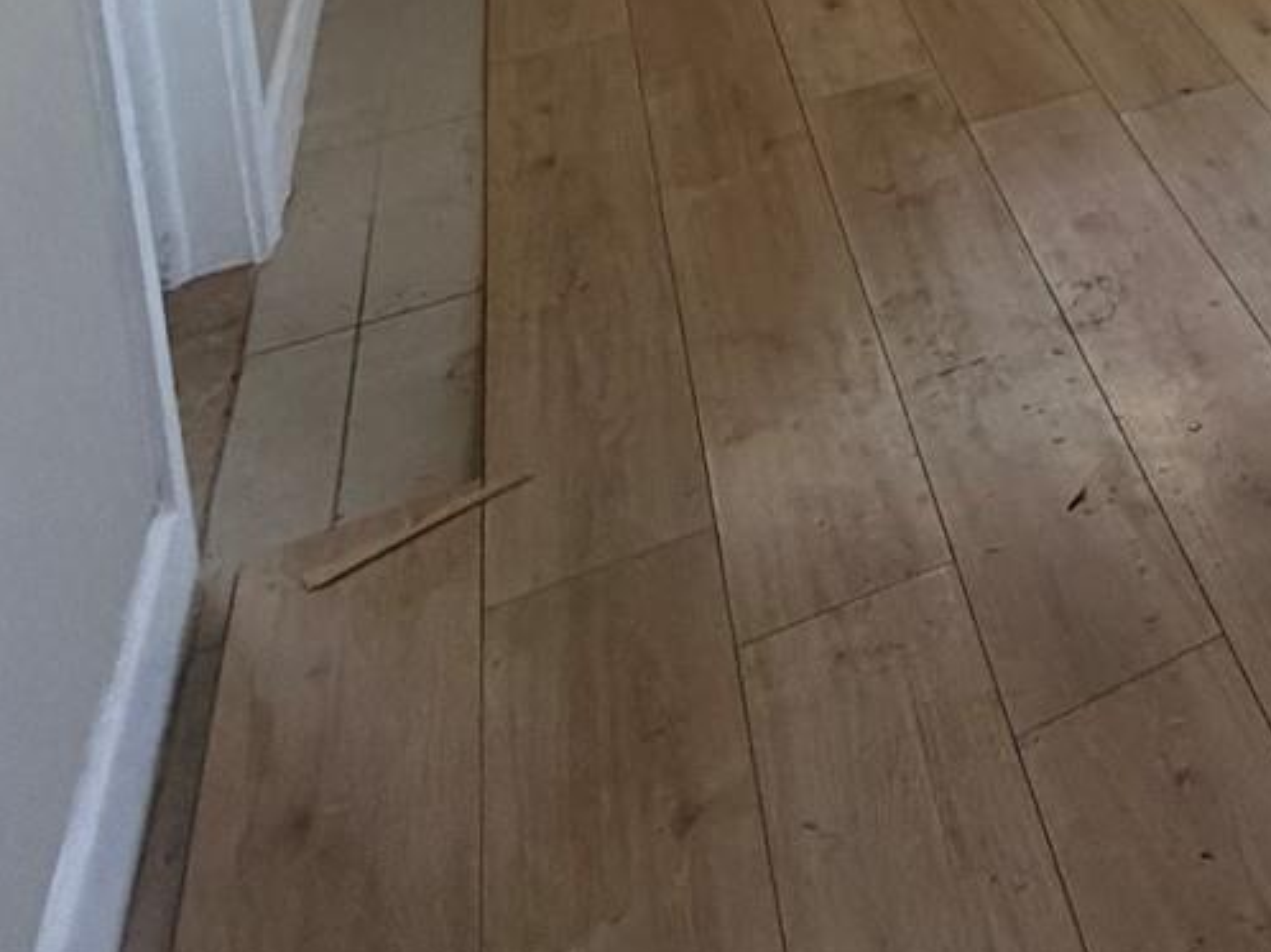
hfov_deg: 31.4
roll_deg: -1.9
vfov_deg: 24.2
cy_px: -523
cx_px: 1692
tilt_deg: -9.8
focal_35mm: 45
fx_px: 1651
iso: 250
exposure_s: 1/121
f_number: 2.2
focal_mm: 2.22
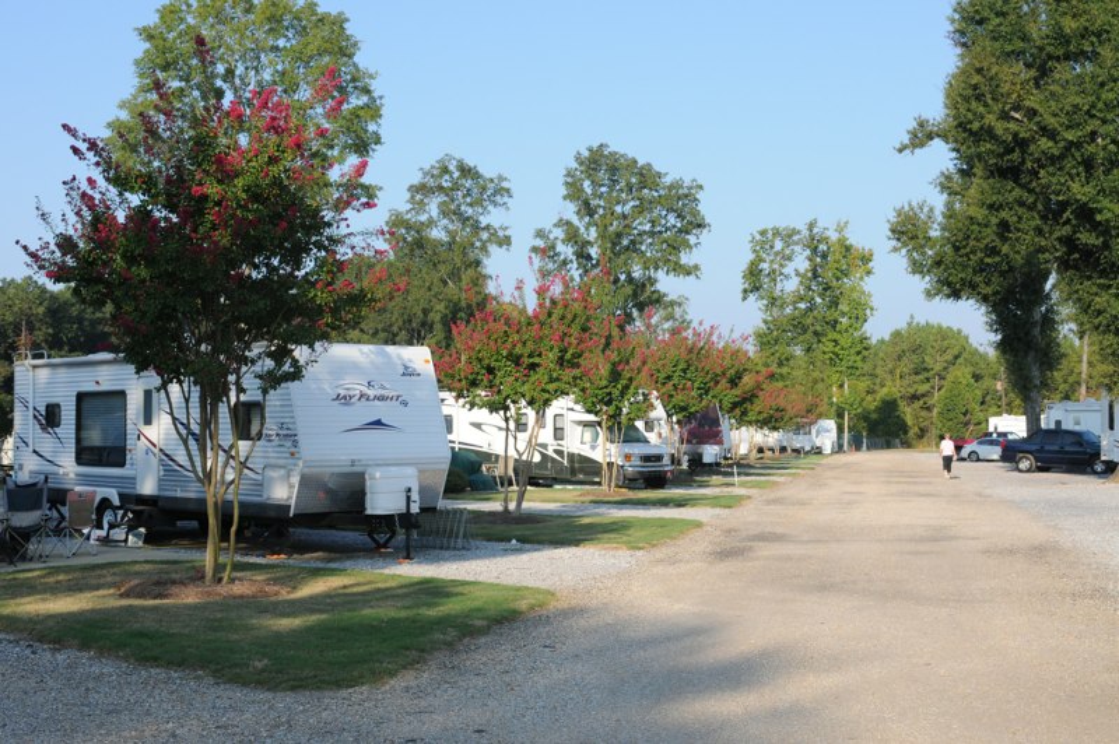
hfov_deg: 38.9
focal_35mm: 51
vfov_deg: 26.4
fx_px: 1584
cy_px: 372
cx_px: 560
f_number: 11
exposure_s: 1/500
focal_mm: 34
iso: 400
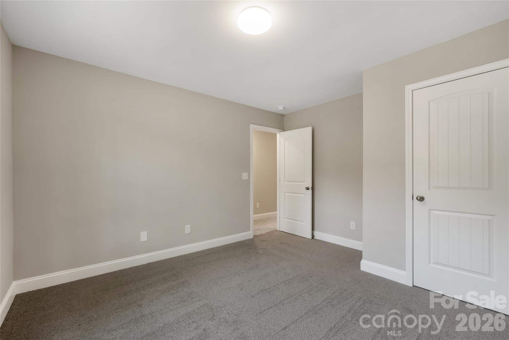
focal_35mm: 15
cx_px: 254
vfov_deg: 77.4
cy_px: 170
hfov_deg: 100.4
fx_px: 212
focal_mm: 15
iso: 100
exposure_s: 1.6
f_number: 10
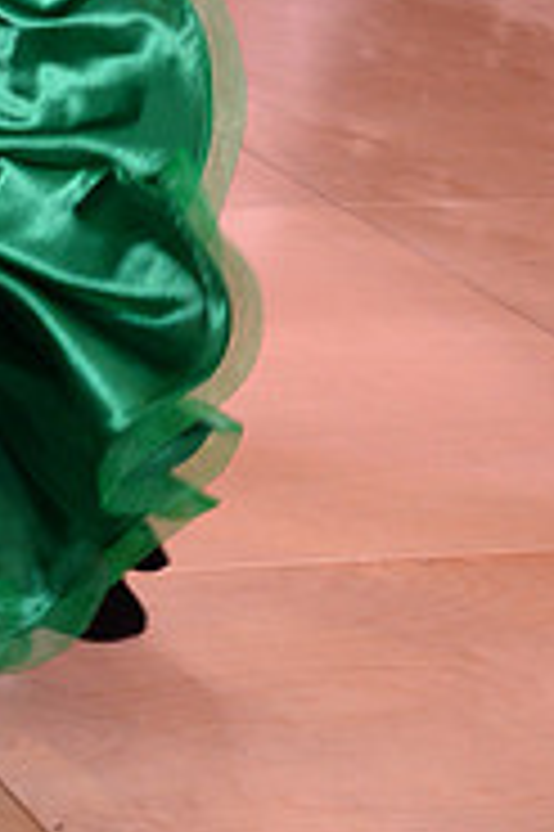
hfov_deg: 6.6
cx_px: -218
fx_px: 4717
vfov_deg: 9.8
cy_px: -454
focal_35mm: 204
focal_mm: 65
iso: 2500
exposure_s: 1/250
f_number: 6.3
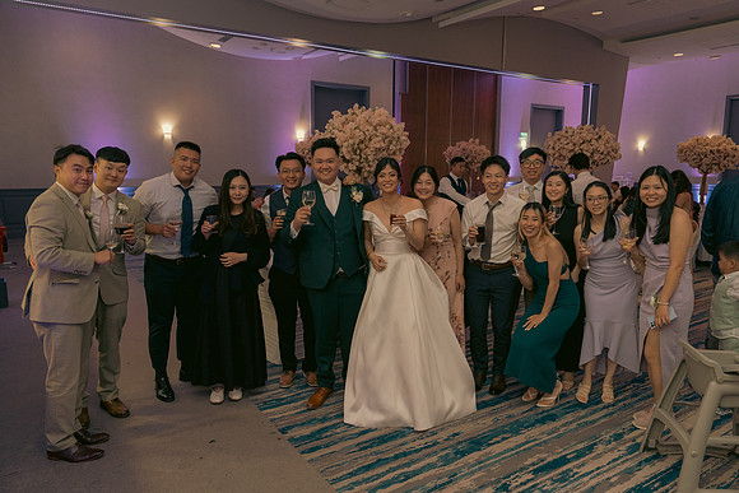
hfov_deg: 71.5
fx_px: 513
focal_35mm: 25
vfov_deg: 51.3
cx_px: 370
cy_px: 246
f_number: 3.5
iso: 2500
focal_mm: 25
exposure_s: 1/160
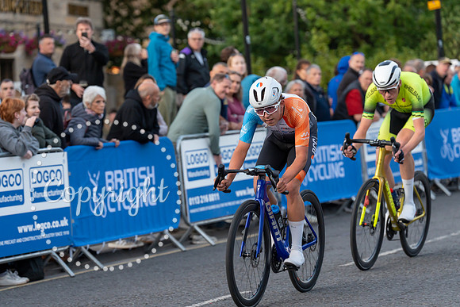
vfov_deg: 9.2
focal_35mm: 149
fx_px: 1904
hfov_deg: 13.8
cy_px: 154
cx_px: 230
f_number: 3.5
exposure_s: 1/800
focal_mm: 149
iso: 1000
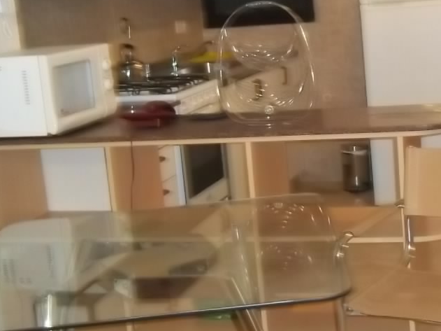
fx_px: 930
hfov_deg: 26.4
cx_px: 321
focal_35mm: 73
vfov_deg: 20.1
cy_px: 141
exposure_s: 1/30
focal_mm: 6.5
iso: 320
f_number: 3.1
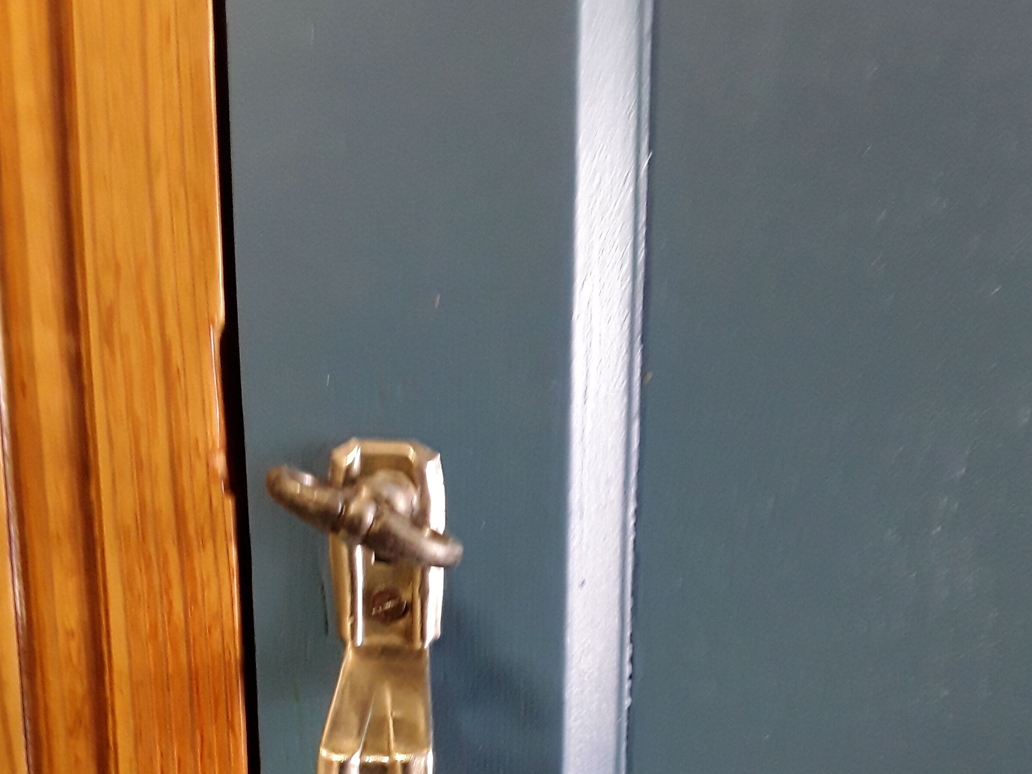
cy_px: 668
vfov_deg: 36.7
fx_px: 1103
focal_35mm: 37
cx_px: 526
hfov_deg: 50.1
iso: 250
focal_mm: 2.91
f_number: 1.9
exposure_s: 1/17
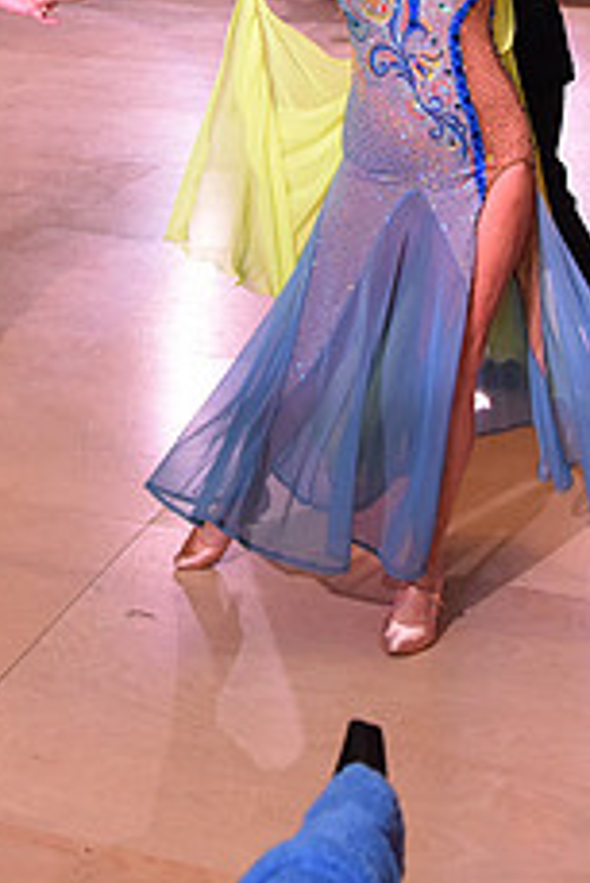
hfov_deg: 15.7
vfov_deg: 21.8
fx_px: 2111
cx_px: 75
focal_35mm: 86
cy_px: -189
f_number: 6.3
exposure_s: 1/320
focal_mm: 34
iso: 2500
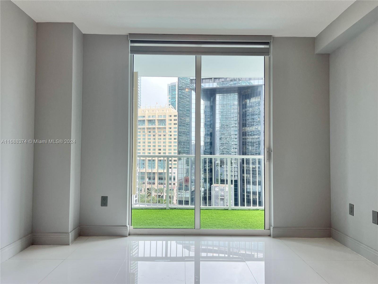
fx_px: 284
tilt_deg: +2.0
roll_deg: -0.3
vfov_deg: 53.1
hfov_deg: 67.3
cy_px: 142
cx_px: 189
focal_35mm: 26
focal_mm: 5.7
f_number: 1.5
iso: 40
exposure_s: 1/187
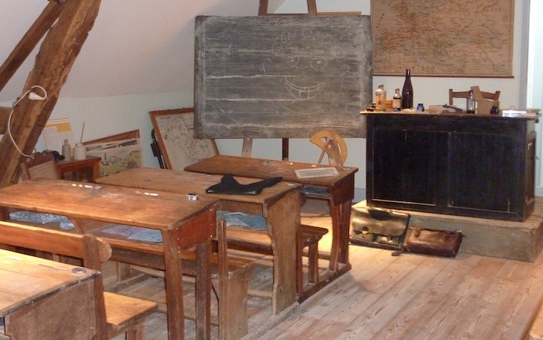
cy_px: 127
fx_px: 651
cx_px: 280
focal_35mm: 44
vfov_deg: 29.1
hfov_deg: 45.3
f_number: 3.6
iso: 800
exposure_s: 1/8
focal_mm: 6.1
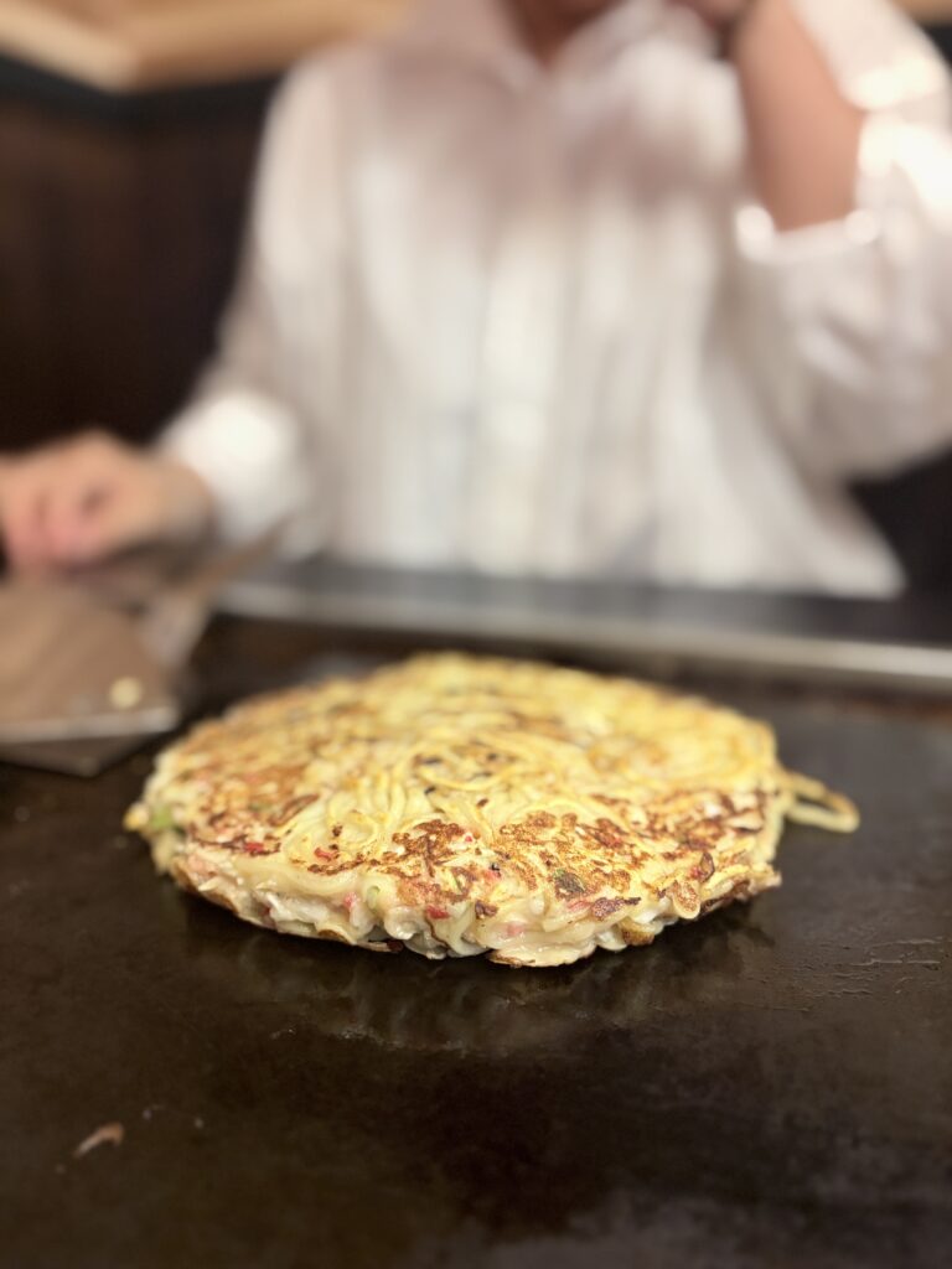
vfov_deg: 67.3
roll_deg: +0.3
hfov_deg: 53.1
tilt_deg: -15.6
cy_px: 634
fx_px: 953
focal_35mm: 26
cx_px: 476
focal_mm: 5.96
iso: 320
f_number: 1.6
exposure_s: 1/60
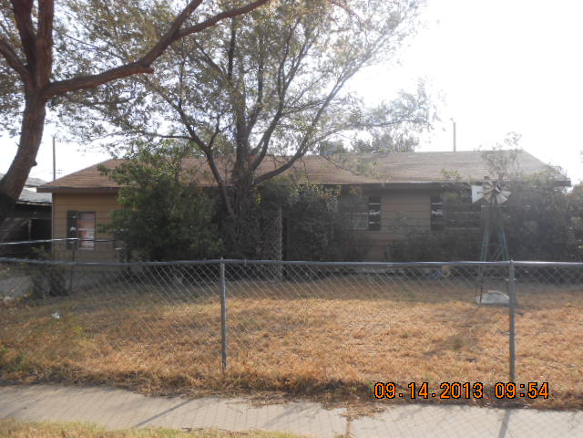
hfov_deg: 60.0
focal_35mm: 30
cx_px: 292
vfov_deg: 46.8
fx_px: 505
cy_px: 219
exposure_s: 1/500
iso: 80
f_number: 3.8
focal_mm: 5.3
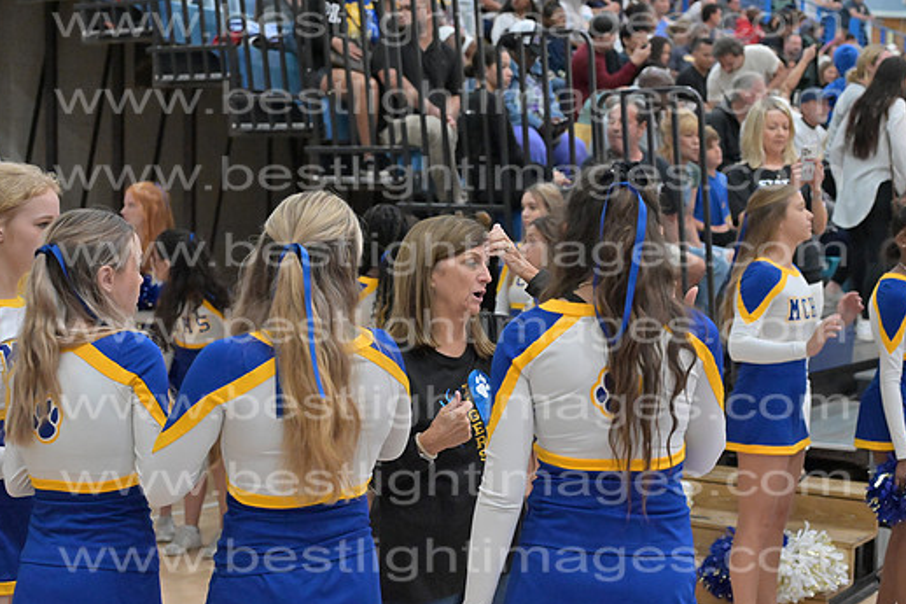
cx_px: 455
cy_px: 292
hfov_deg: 35.7
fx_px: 1409
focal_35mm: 56
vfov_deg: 24.2
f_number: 4
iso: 10000
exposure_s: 1/800
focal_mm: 50
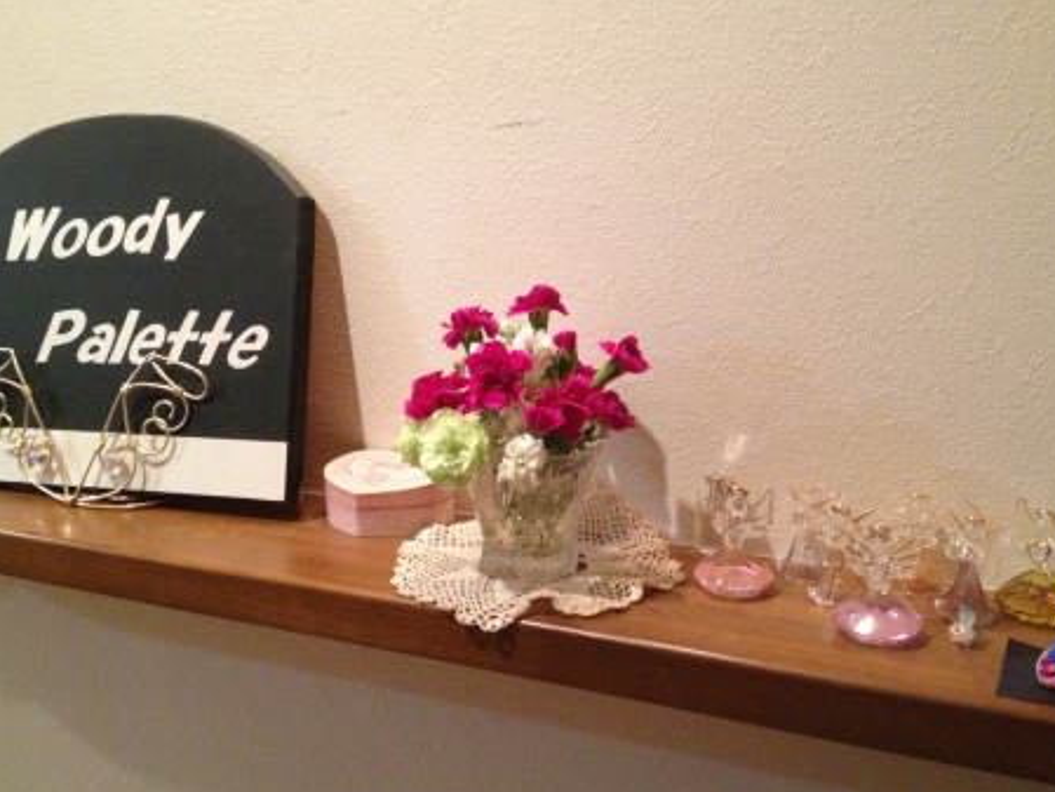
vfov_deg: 36.8
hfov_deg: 47.8
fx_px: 1189
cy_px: 377
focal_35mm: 39
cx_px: 545
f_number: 2.4
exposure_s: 1/20
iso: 400
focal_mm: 4.28
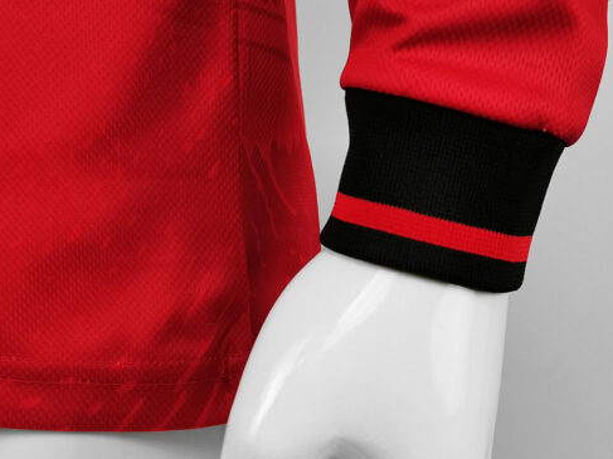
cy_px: 213
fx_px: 938
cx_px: 371
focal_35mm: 53
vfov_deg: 27.5
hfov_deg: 36.0
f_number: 1.8
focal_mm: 5.58
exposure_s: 1/60
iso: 125
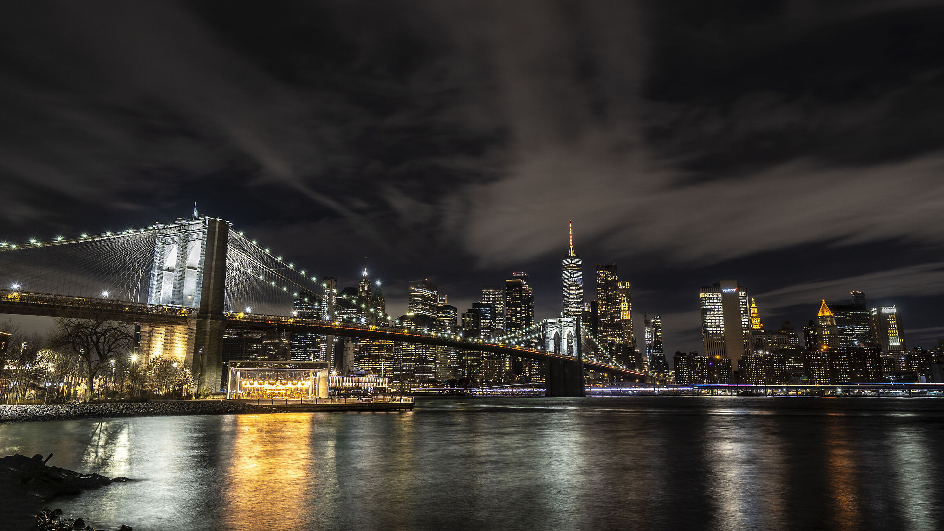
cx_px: 469
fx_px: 651
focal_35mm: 26
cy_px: 222
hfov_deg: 71.9
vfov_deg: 44.2
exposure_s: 6
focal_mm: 24
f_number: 8
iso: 100
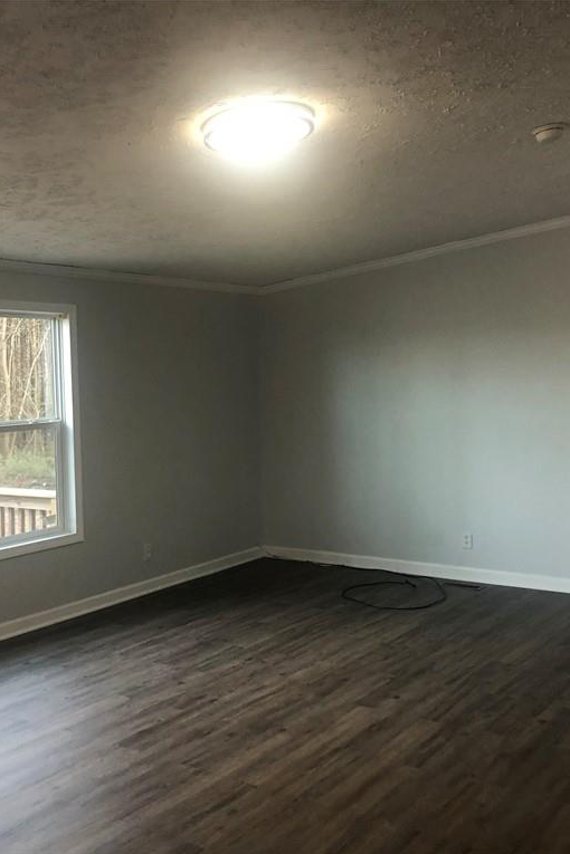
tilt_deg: -2.6
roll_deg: +0.7
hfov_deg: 34.1
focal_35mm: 39
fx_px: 926
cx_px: 230
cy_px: 428
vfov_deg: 49.6
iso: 40
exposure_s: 1/30
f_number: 1.8
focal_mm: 4
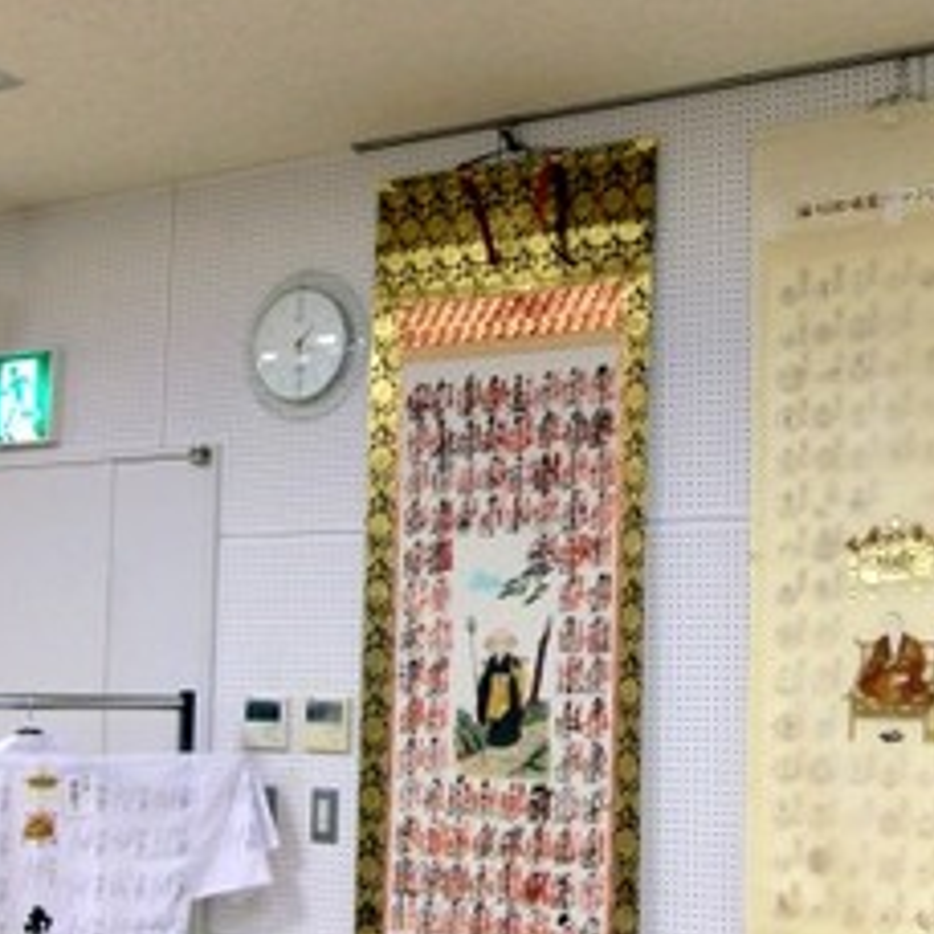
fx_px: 1557
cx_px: 579
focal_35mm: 51
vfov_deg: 33.3
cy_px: 571
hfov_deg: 33.2
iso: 200
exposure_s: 1/60
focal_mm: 5.8
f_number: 2.7
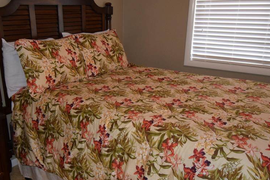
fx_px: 270
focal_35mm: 36
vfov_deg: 36.8
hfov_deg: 52.8
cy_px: 105
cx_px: 107
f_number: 5
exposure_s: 1/60
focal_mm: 14
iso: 1250
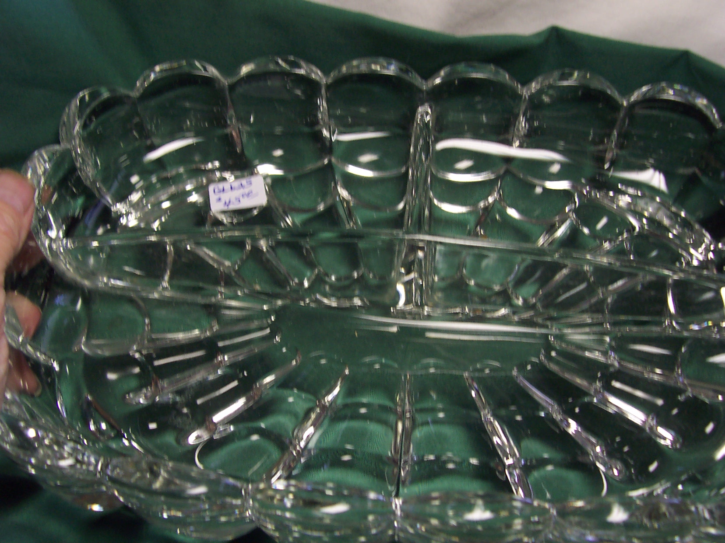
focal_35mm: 37
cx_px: 362
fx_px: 775
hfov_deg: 50.1
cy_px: 272
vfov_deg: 38.7
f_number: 2.8
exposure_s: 1/45
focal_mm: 5.6
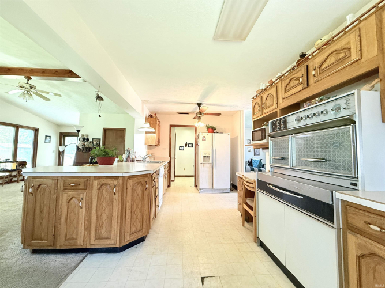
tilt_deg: +3.3
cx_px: 192
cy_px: 144
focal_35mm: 14
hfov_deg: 102.1
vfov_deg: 85.7
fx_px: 156
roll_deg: -0.8
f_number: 2.2
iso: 320
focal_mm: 2.22
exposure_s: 1/60
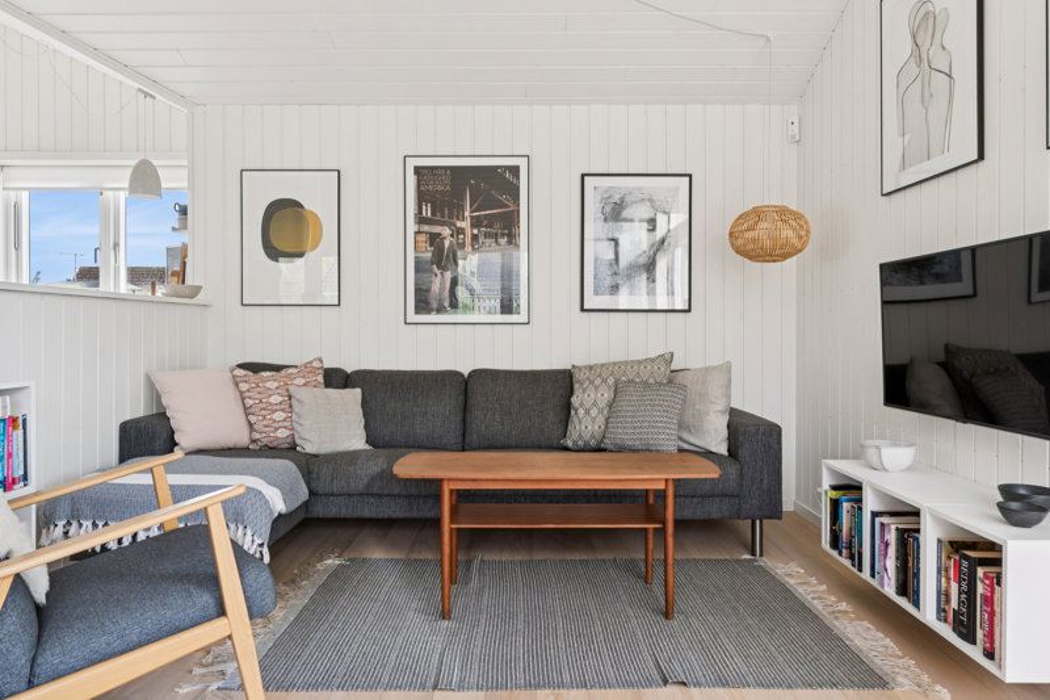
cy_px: 350
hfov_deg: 75.5
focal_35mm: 23
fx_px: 678
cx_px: 525
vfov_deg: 54.6
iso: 200
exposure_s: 1/50
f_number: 8
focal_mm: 15.5
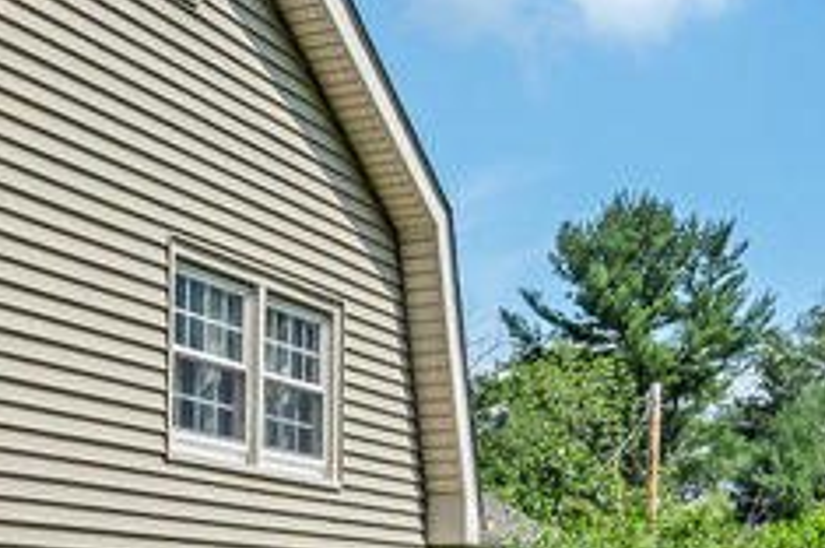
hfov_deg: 23.7
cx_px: -53
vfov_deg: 16.2
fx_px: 1854
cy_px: 634
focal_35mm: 81
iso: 500
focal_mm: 19
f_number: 16
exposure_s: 1/200
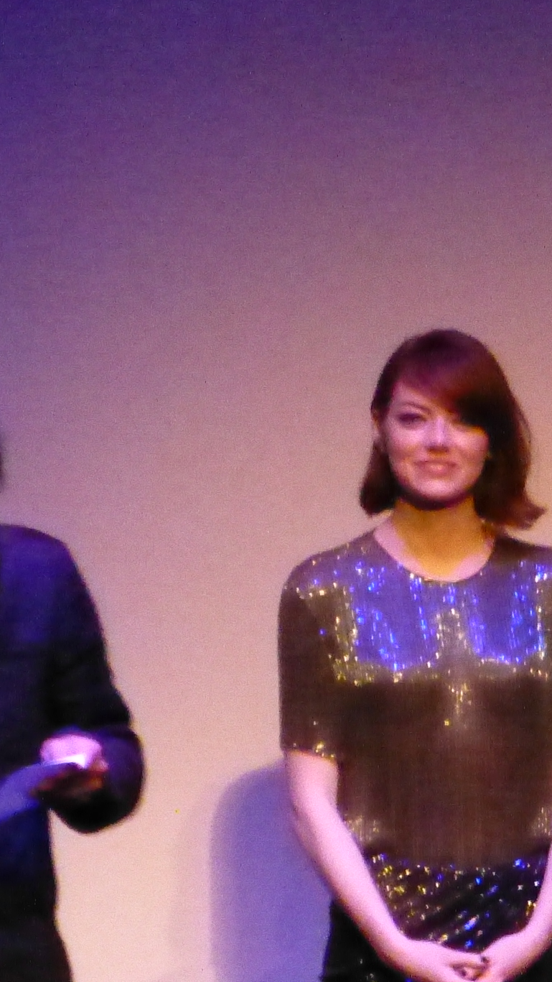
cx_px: 787
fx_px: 16887
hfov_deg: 1.9
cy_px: 657
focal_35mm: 649
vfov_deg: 3.3
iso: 3200
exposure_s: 1/40
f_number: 5.9
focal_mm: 51.5
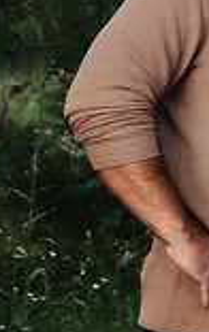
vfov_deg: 17.2
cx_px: 595
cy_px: 122
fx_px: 1099
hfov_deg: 9.1
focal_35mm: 121
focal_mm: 32
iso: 100
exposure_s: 1/200
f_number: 2.8
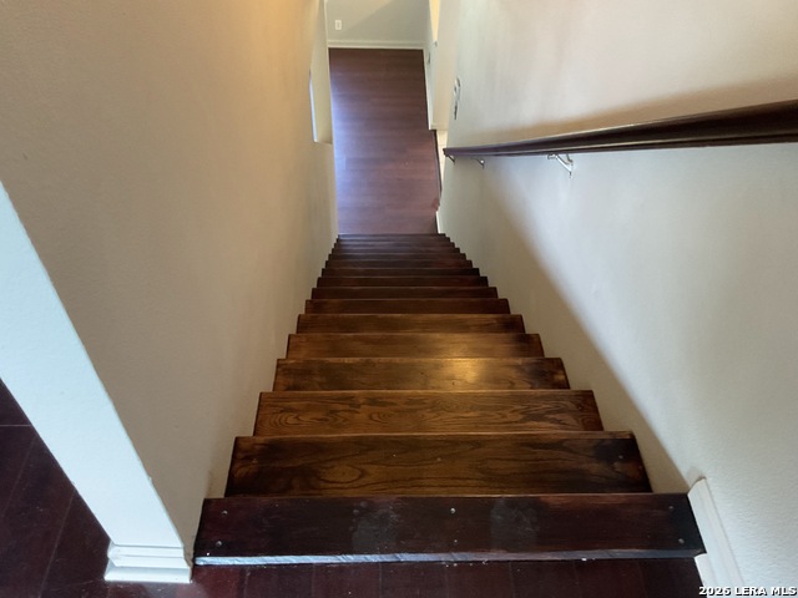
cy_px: 299
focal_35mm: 29
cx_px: 399
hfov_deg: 61.7
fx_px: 669
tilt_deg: -47.4
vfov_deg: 48.2
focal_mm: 3
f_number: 1.8
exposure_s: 1/40
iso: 250
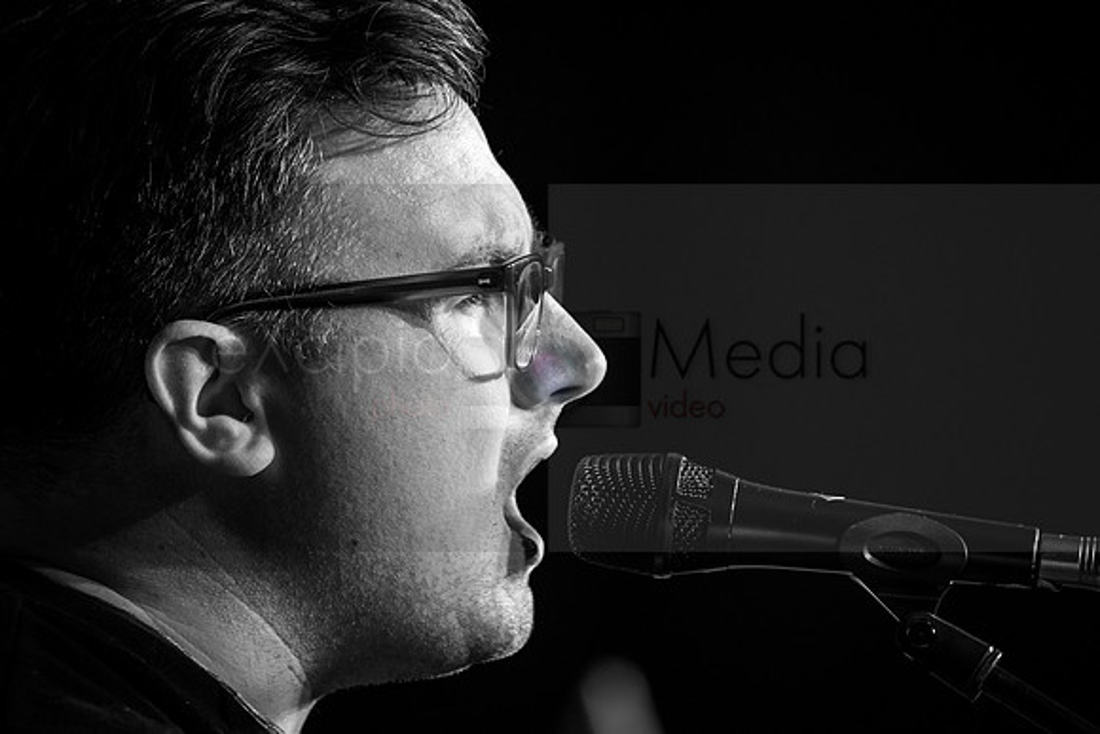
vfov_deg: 3.4
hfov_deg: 5.2
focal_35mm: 400
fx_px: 12225
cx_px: 550
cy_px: 367
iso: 2000
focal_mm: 400
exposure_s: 1/125
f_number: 5.6
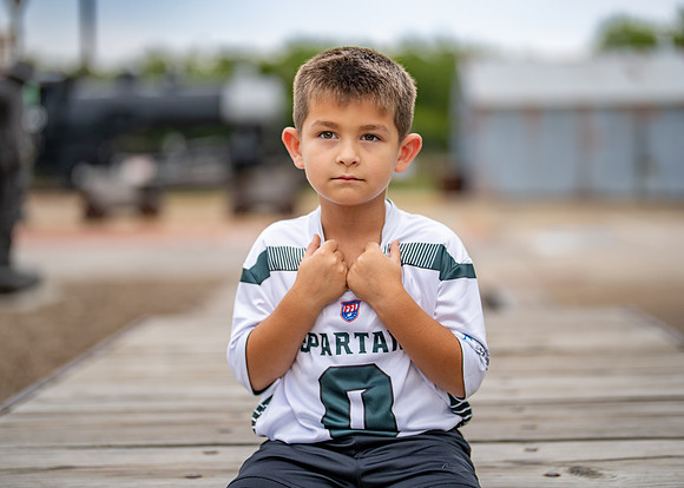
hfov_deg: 34.1
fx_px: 1115
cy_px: 232
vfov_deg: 24.7
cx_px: 354
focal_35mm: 57
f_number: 1.2
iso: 200
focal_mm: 50
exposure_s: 1/2500
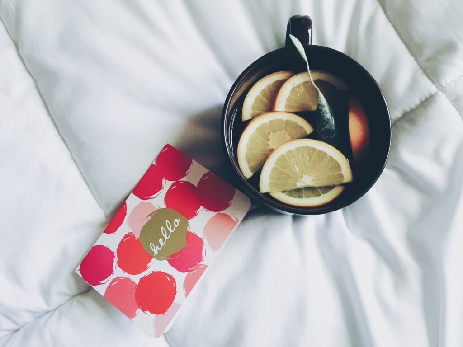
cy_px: 174
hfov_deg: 61.7
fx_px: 388
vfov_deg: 48.2
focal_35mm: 29
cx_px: 232
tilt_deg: -76.7
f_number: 2.2
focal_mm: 4.15
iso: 250
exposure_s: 1/15
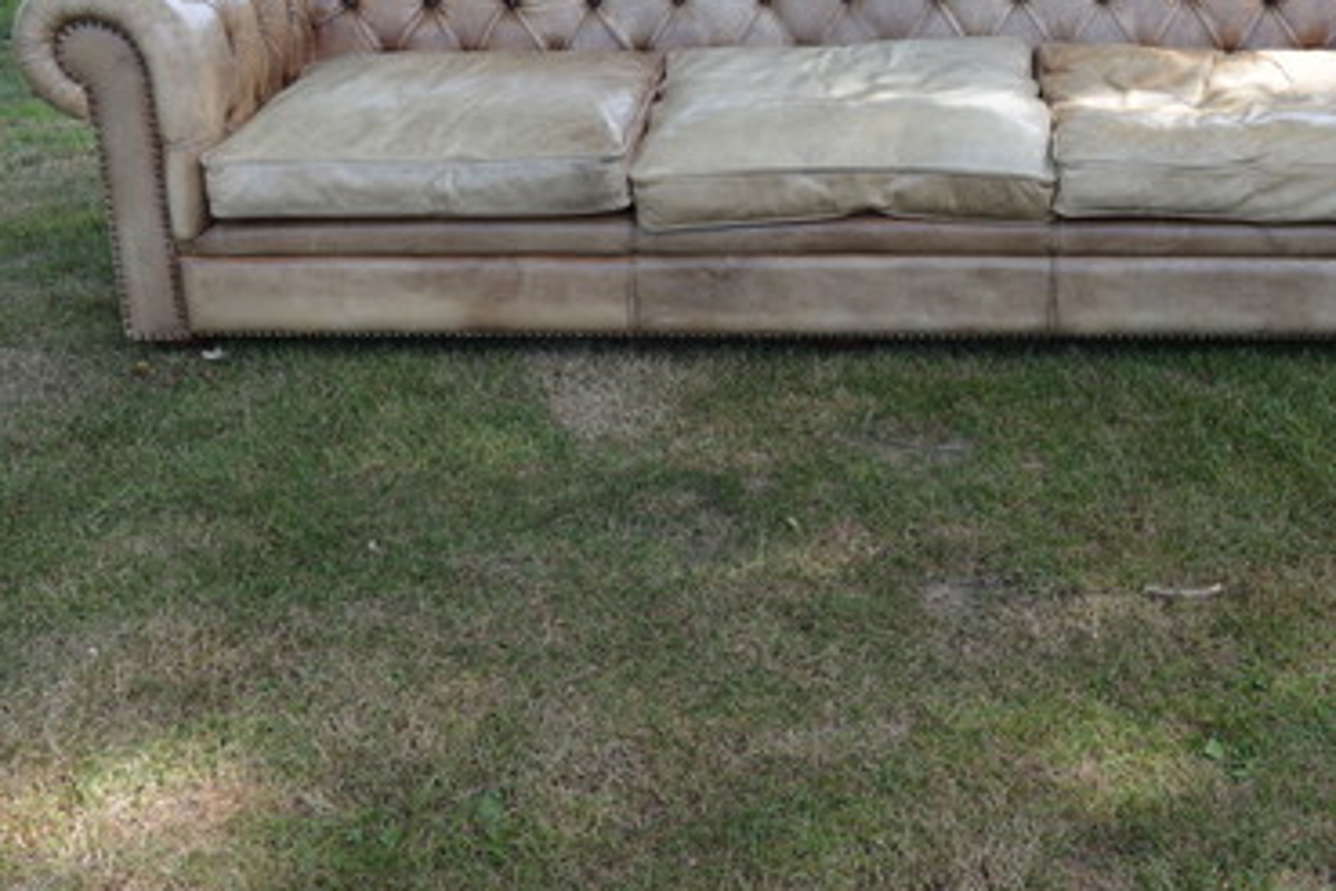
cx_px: 865
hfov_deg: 39.2
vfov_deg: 26.9
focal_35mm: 50
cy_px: 366
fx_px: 1855
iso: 200
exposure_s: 1/160
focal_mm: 24
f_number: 6.3
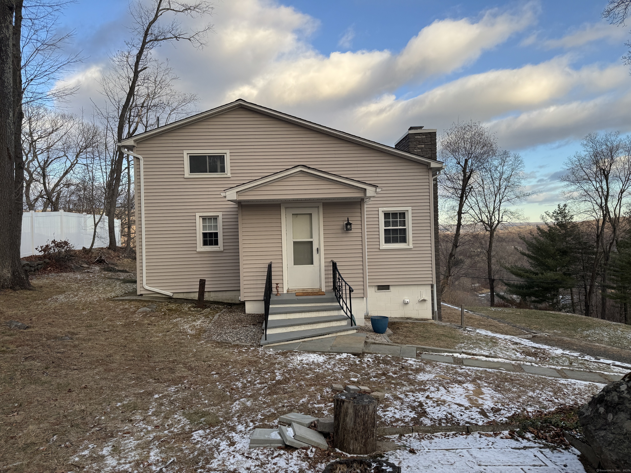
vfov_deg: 56.8
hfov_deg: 71.6
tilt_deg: -0.8
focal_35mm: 24
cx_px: 316
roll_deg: +1.0
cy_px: 236
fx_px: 437
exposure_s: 1/1172
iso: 80
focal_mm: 6.76
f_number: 1.78
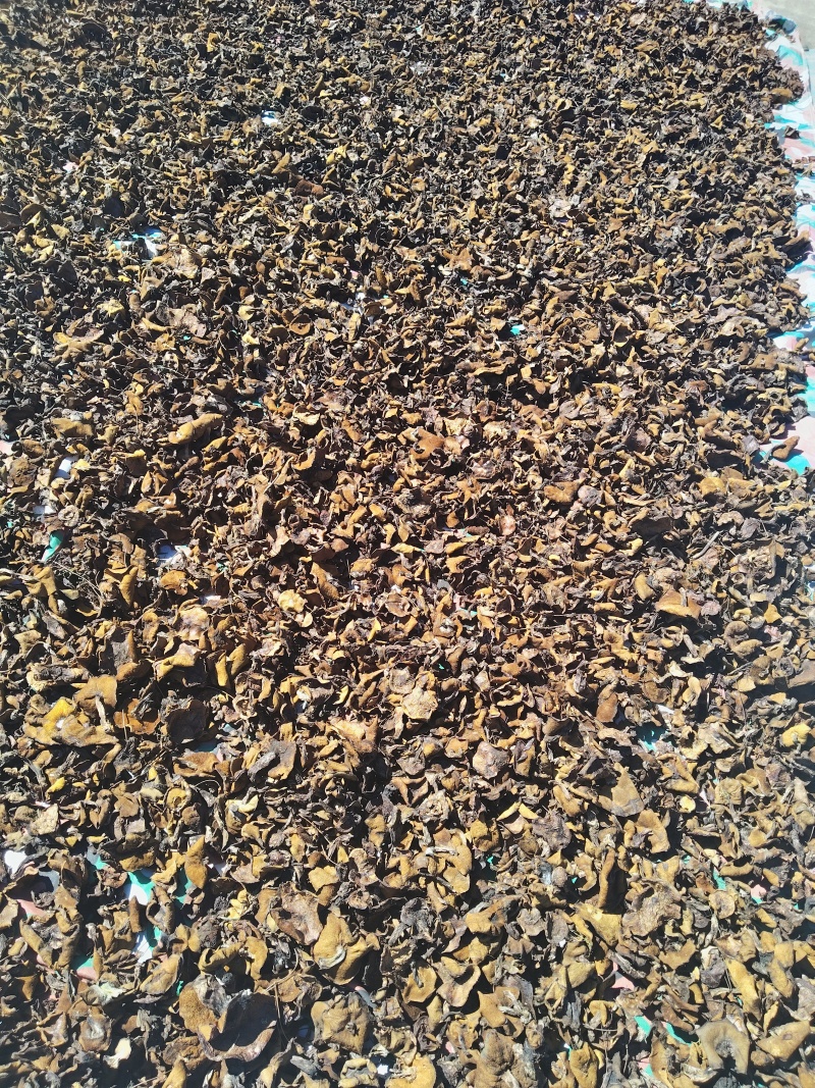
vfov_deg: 65.3
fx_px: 848
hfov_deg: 51.3
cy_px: 544
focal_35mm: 27
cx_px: 408
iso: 100
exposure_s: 1/218
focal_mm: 4.05
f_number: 1.8
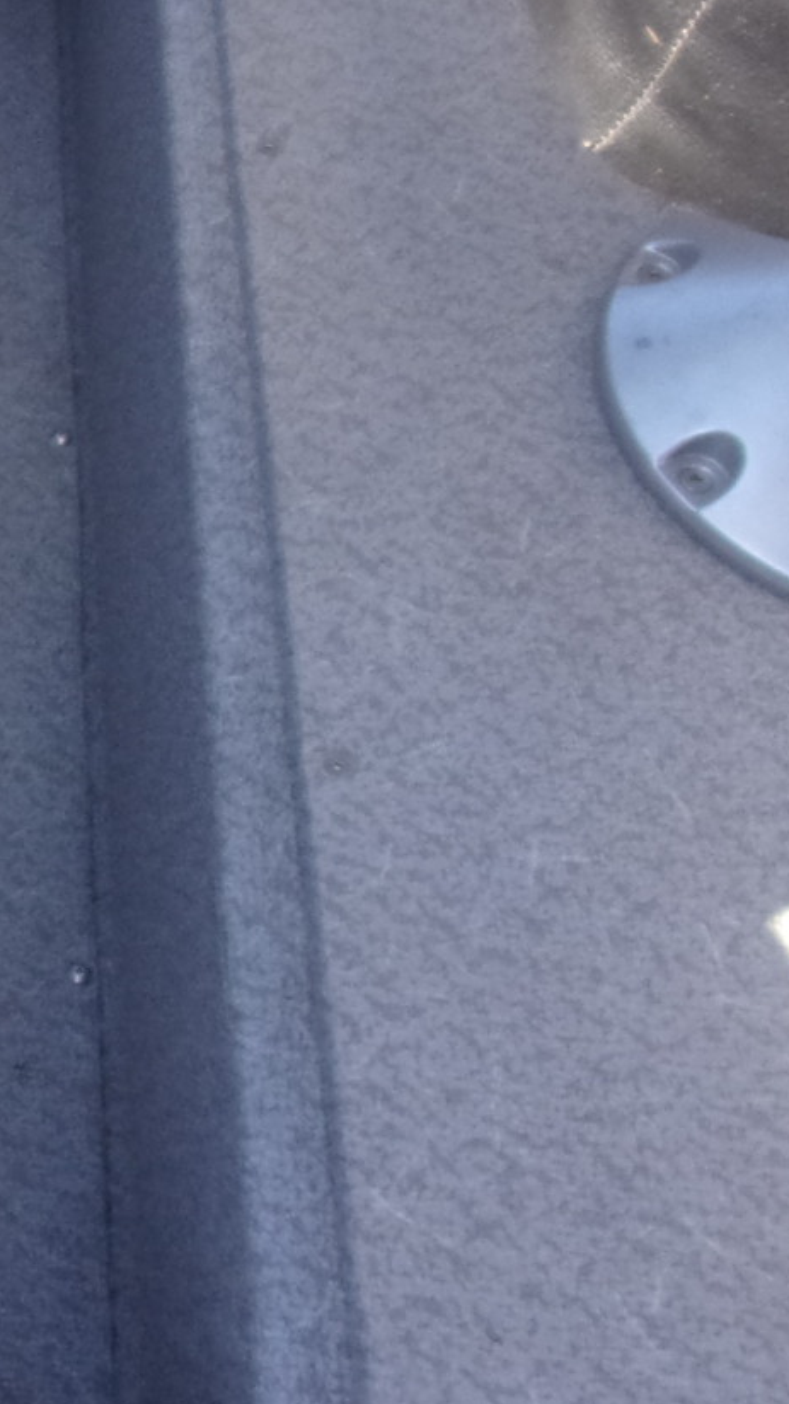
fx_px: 2420
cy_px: 528
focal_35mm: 65
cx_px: -508
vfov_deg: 32.2
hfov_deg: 16.3
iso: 80
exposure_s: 1/100
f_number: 3.3
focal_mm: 4.3
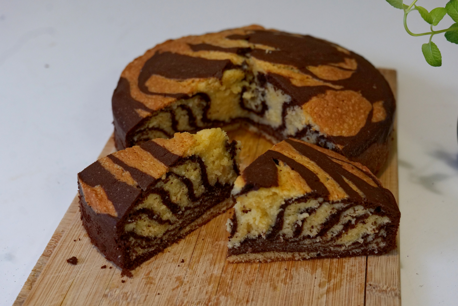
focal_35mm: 60
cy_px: 153
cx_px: 229
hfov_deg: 33.4
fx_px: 763
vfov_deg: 22.6
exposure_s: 1/60
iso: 5000
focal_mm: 60
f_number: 7.1
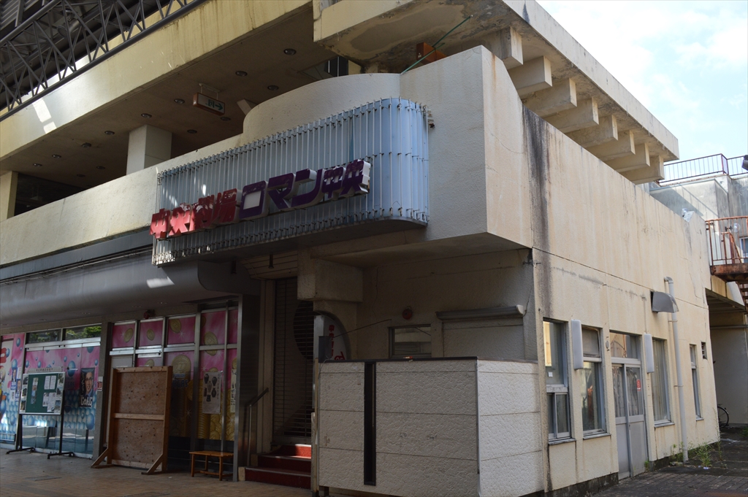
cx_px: 374
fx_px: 685
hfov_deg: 57.3
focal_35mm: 33
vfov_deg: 39.9
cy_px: 248
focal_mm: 22
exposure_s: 1/200
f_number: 9
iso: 400
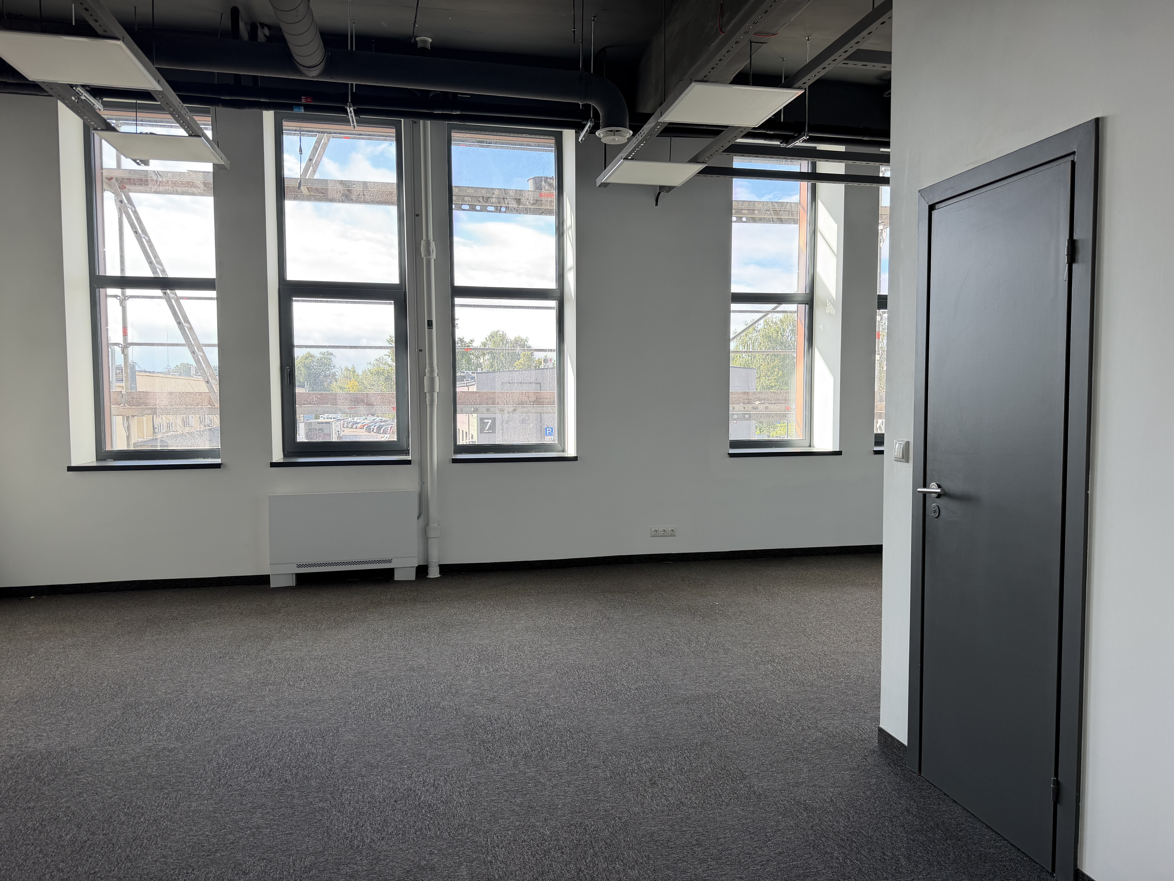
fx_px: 814
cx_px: 587
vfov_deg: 56.8
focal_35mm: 24
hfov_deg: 71.6
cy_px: 440
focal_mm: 6.76
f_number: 1.78
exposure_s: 1/183
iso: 80
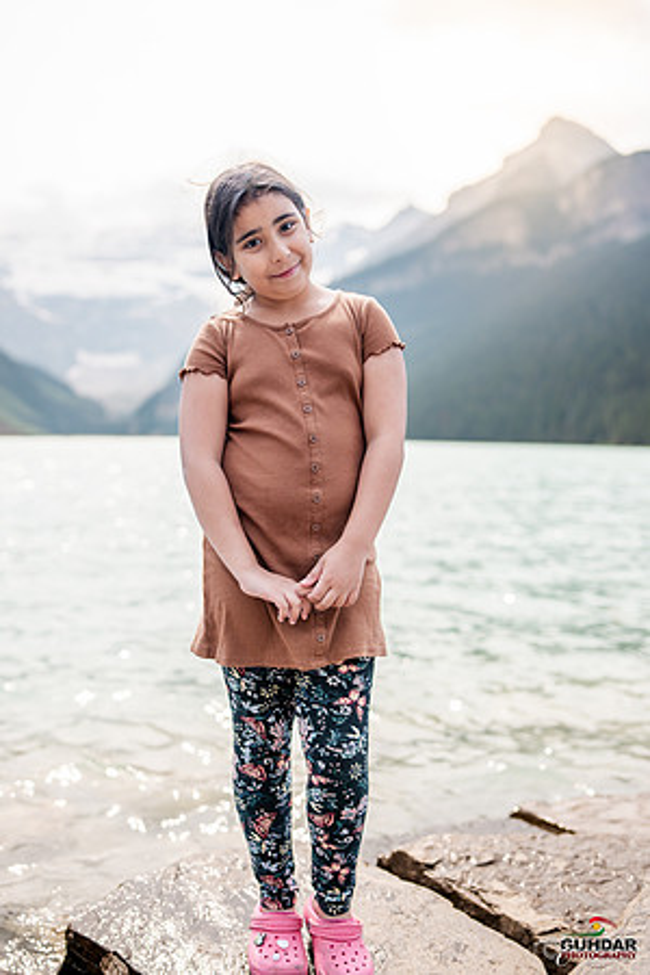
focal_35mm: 35
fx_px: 948
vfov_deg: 54.4
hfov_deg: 37.9
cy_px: 488
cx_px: 325
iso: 200
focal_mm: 35
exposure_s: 1/4000
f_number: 2
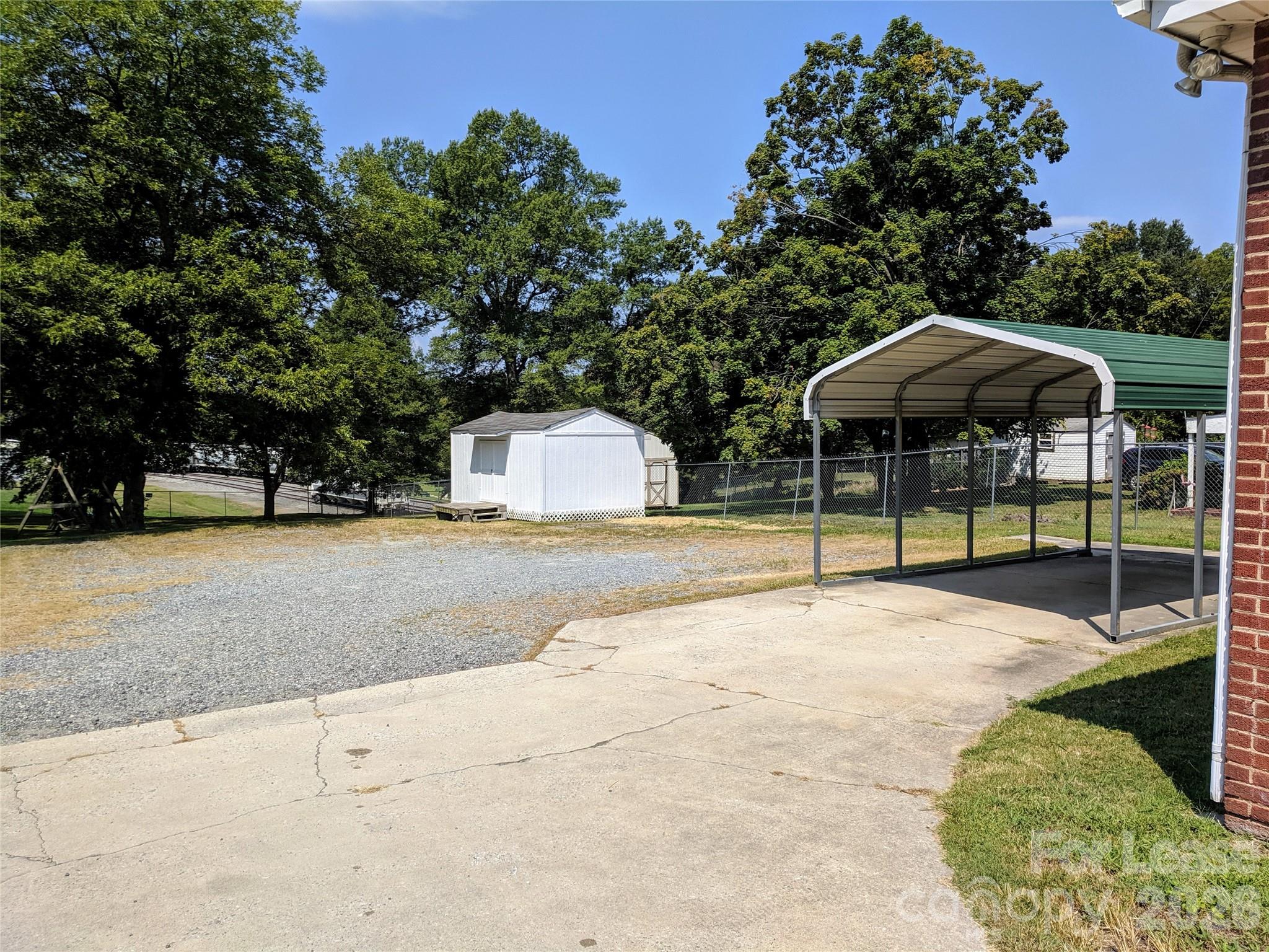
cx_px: 634
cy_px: 476
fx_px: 953
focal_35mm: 26
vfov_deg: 53.1
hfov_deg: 67.3
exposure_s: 1/2451
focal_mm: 4.67
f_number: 2
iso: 62
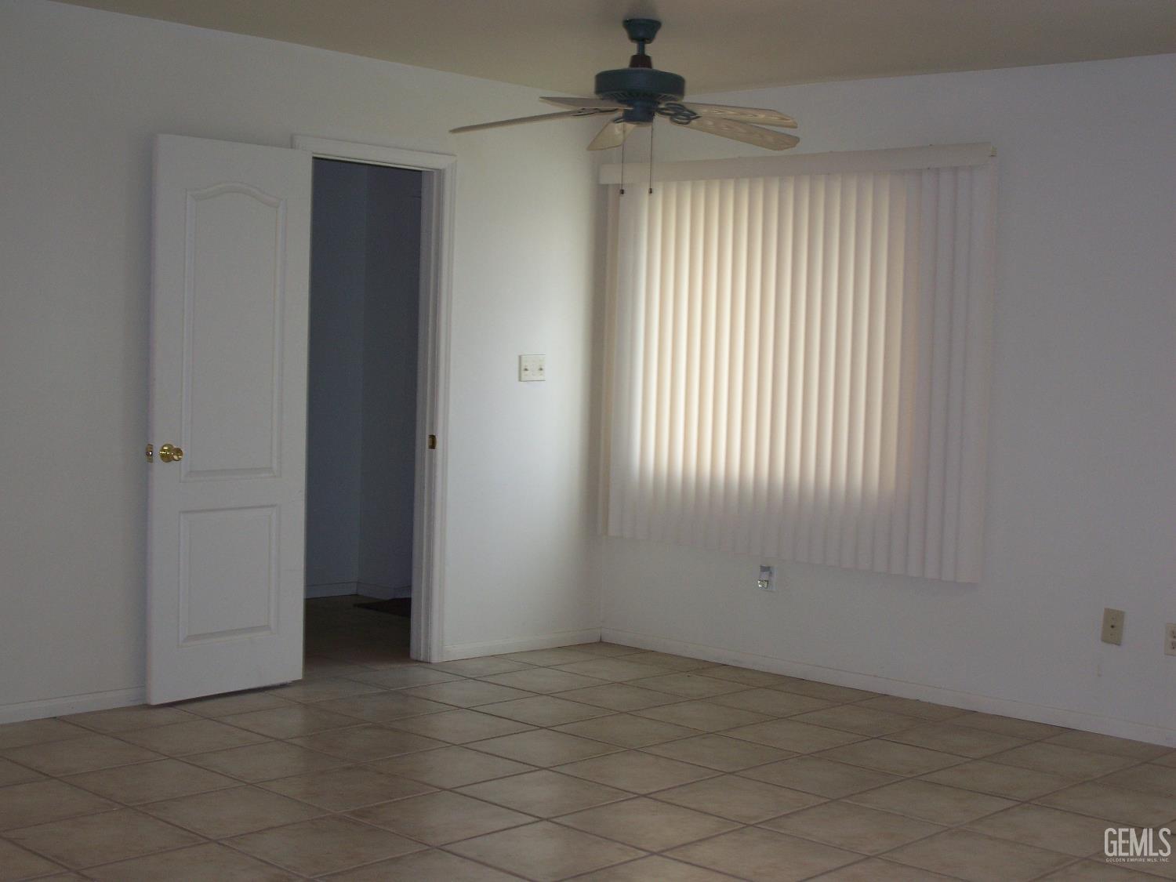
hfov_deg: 37.5
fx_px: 1733
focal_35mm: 51
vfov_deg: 28.6
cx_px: 588
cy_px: 441
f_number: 3.2
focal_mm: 10.7
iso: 125
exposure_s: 1/80
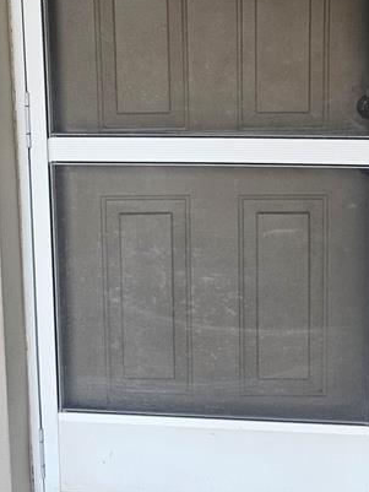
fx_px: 625
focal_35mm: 44
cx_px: 234
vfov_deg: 40.7
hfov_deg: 32.7
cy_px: 81
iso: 250
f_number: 1.7
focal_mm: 6.3
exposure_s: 1/359
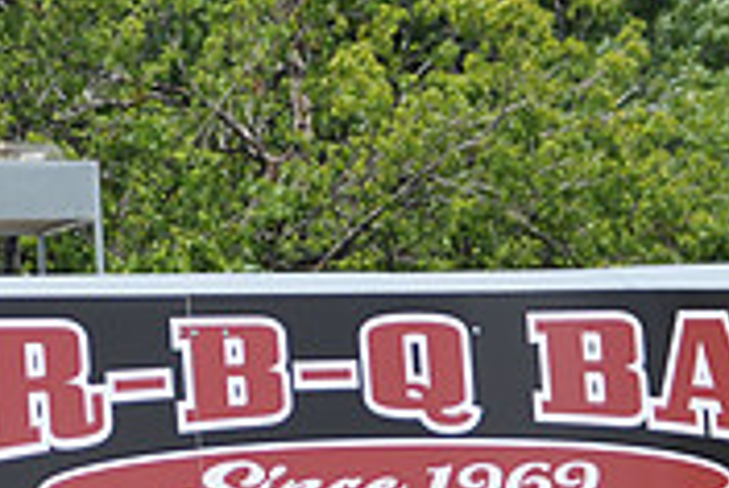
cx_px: 261
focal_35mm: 453
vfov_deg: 3.0
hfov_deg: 4.5
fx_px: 9189
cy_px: 337
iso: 200
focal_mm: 92
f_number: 5.6
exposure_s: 1/500
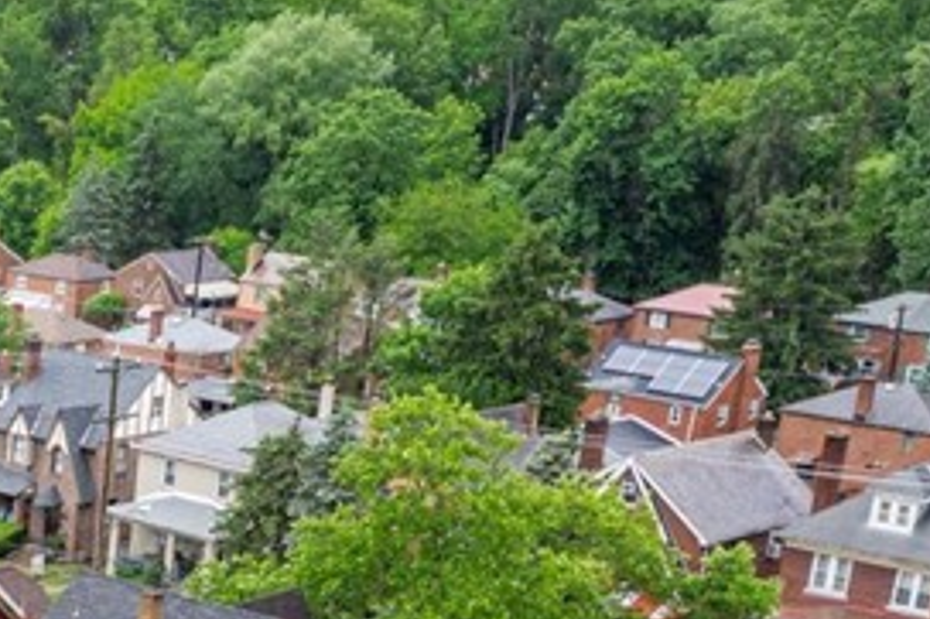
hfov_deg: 20.2
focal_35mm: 88
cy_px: 843
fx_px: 2272
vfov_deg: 14.7
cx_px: -427
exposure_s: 1/1000
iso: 130
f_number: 2.8
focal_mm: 8.38
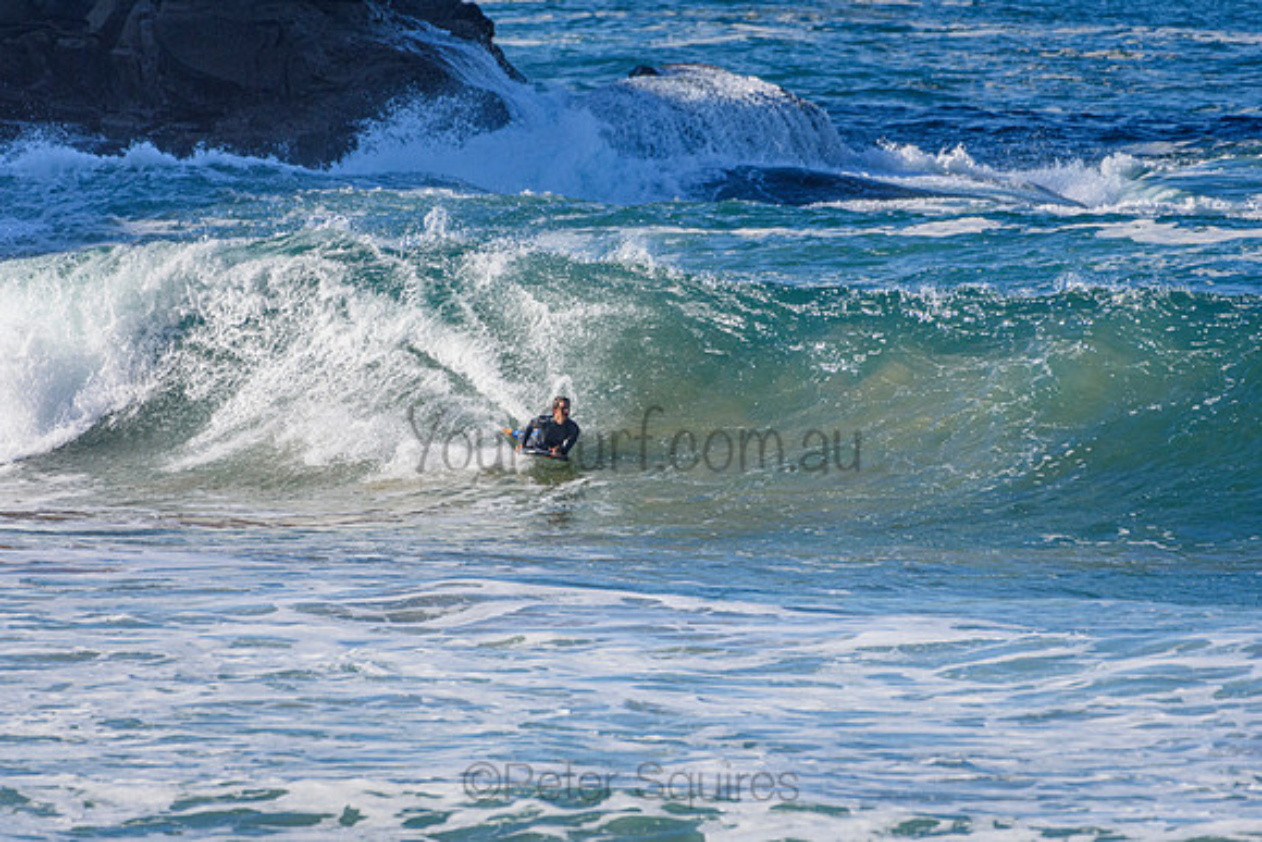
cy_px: 421
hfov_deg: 2.7
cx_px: 631
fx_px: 26297
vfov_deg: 1.8
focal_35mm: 750
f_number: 5.6
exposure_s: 1/2000
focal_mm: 500
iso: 400
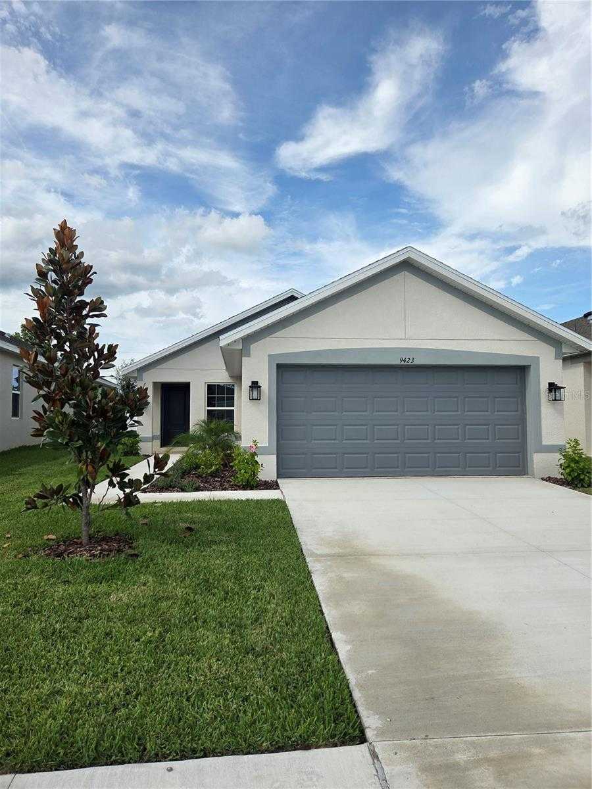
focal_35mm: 23
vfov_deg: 73.9
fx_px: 524
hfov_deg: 58.9
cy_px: 394
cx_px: 296
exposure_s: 1/4663
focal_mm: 5.4
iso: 80
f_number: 1.8
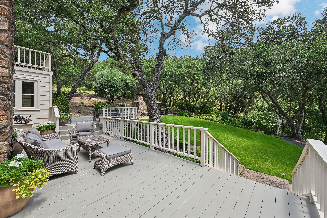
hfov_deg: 104.3
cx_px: 164
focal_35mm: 14
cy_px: 109
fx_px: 127
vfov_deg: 81.2
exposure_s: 1/200
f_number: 11
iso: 800
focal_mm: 14
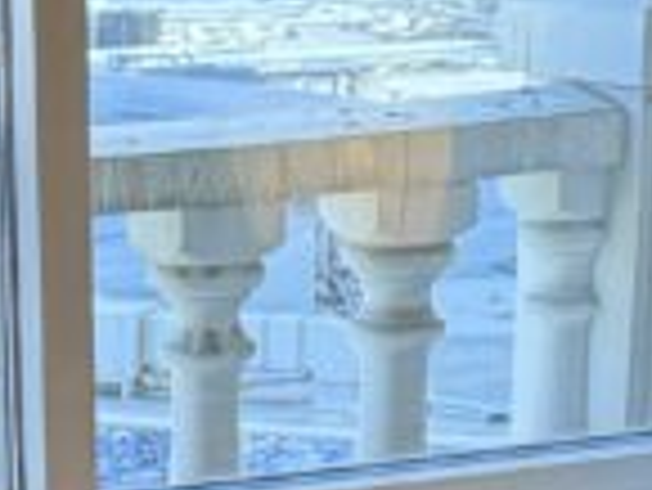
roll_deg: +0.9
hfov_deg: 11.6
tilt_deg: -30.2
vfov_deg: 7.4
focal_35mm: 169
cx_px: 85
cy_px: 1614
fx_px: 3186
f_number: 1.78
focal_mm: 6.76
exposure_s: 1/60
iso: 200
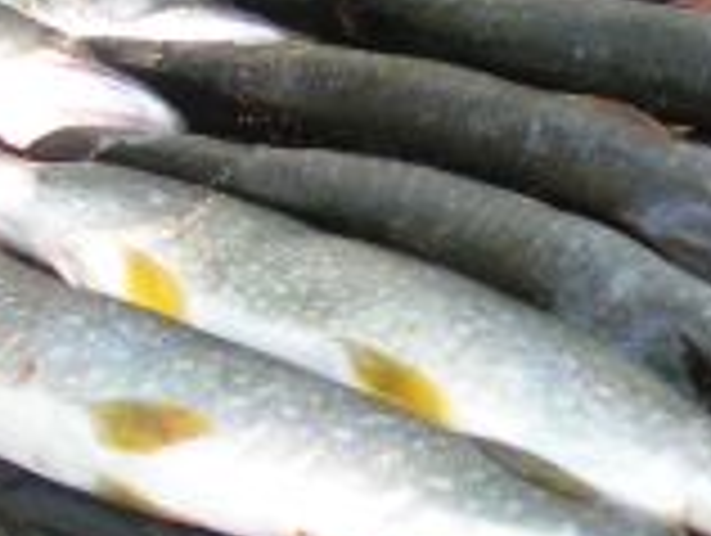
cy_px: 315
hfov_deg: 13.6
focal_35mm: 144
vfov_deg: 10.3
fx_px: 2962
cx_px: 648
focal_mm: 7.8
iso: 100
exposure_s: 1/158
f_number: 2.8
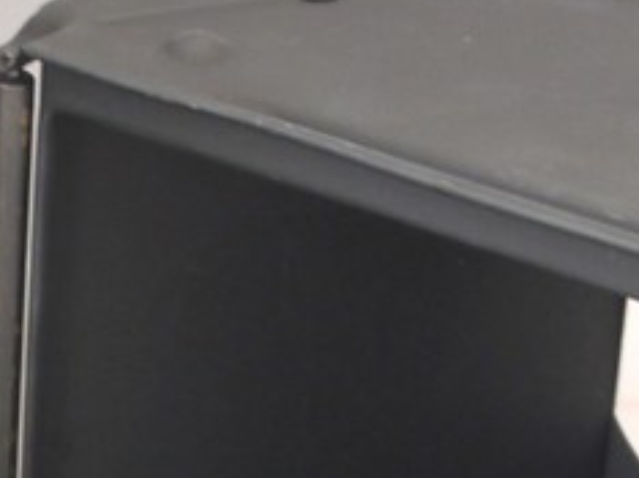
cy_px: 557
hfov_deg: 8.7
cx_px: -66
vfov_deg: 6.5
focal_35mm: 226
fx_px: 4168
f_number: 8
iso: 400
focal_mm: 22
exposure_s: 1/2.5
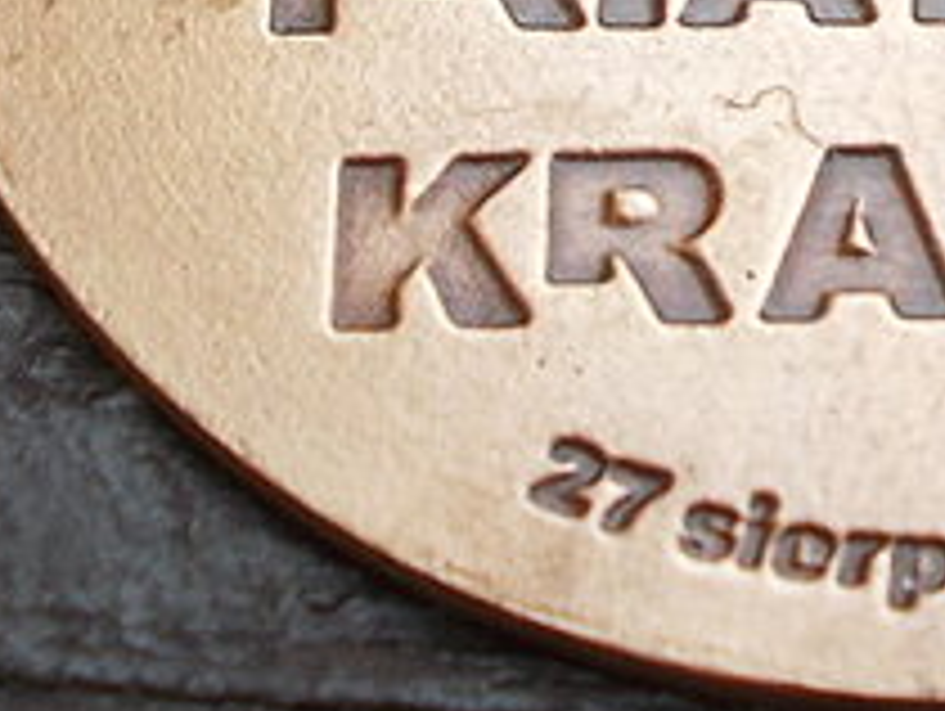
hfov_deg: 10.5
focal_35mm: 184
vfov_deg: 7.8
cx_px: 1174
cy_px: -551
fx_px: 5029
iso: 80
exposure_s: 1/100
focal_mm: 6.1
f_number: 3.3
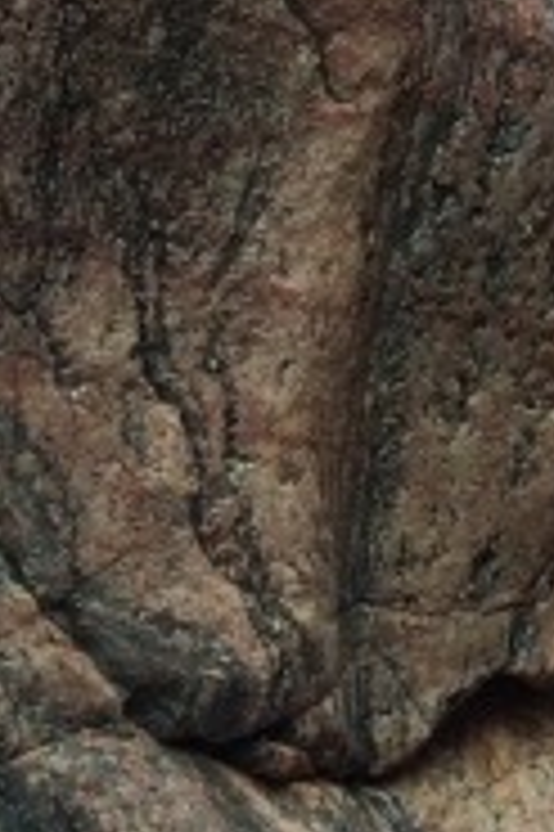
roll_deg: -0.4
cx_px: 1793
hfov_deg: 6.9
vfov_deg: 11.5
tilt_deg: +3.3
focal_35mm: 174
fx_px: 4024
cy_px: -270
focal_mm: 4.15
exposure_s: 1/247
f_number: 2.2
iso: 32
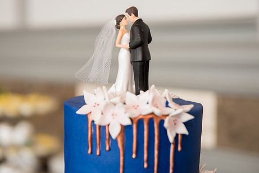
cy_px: 82
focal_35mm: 88
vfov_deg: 15.6
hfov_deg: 23.1
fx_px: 633
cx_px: 128
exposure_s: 1/100
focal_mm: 70
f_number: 2.8
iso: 400
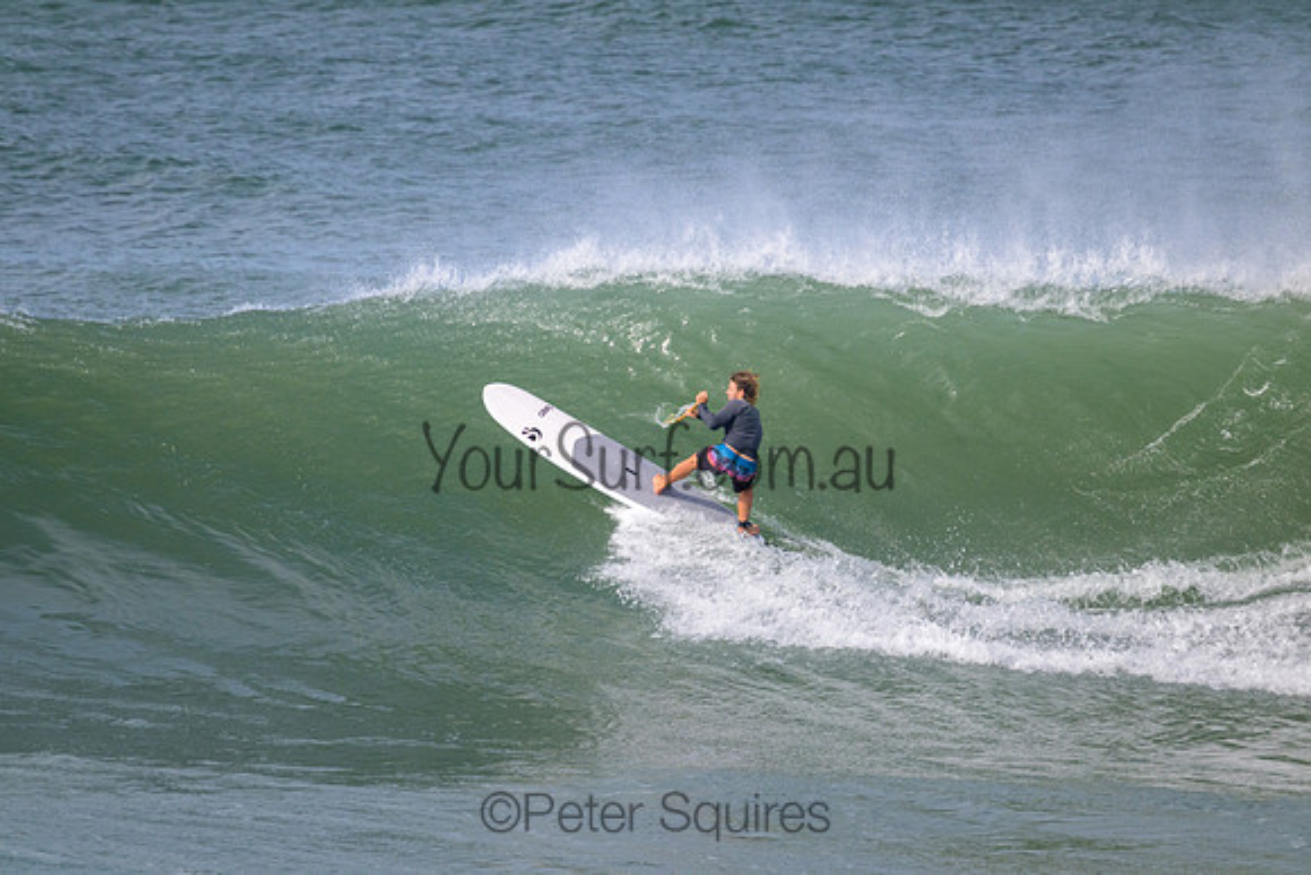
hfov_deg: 2.6
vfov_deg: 1.7
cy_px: 438
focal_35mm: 800
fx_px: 29139
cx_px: 656
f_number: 11
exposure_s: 1/2000
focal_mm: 800
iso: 1250
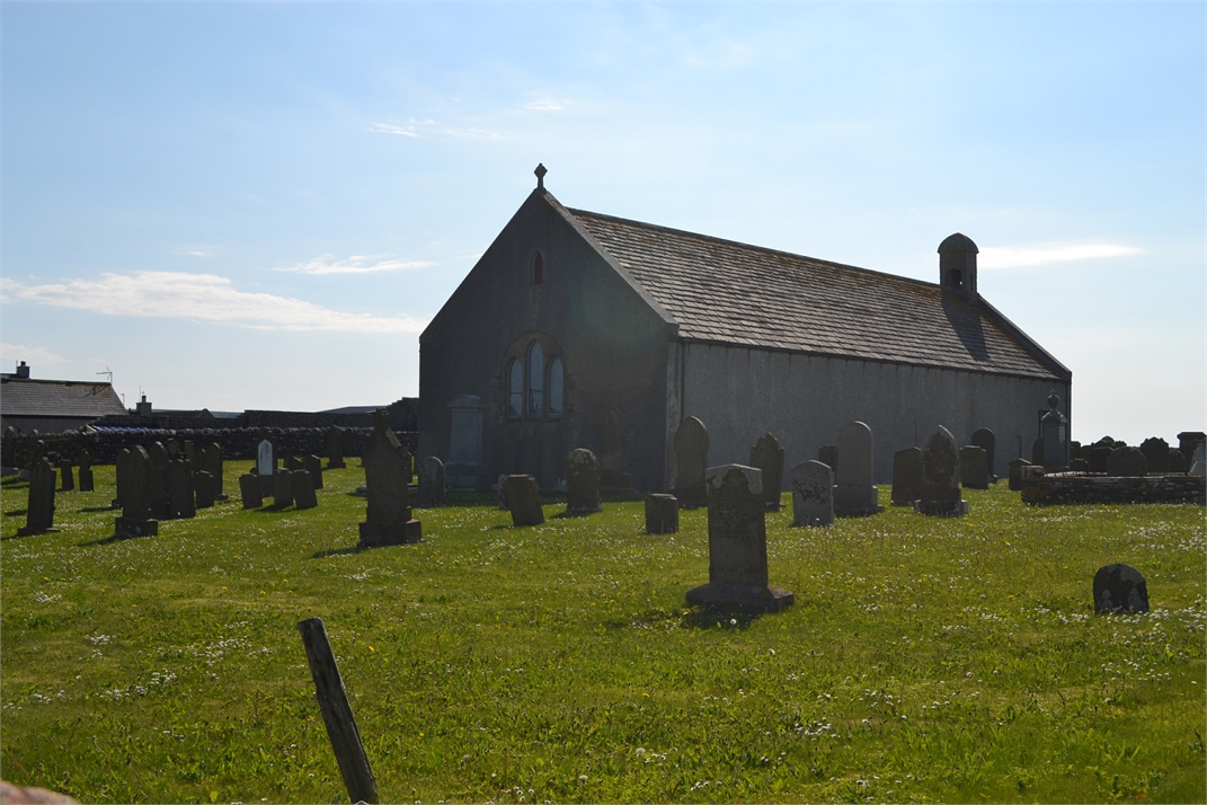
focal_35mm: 42
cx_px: 604
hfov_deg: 46.4
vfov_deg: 31.9
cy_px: 402
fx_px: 1408
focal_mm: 28
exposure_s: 1/320
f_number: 9
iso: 100
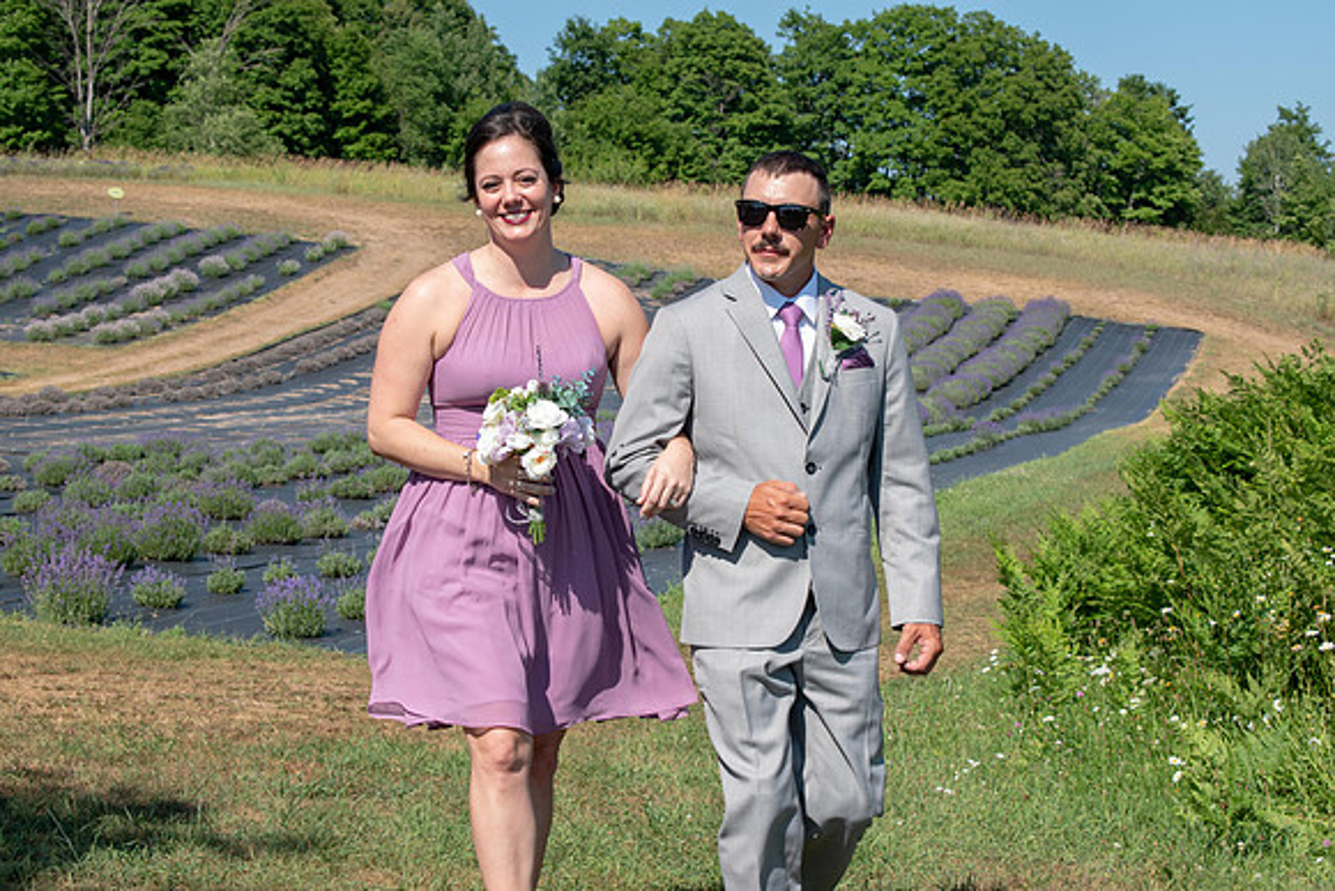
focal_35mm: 72
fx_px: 2670
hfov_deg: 28.1
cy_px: 446
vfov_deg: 18.9
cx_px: 668
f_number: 10
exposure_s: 1/400
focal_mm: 48
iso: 200
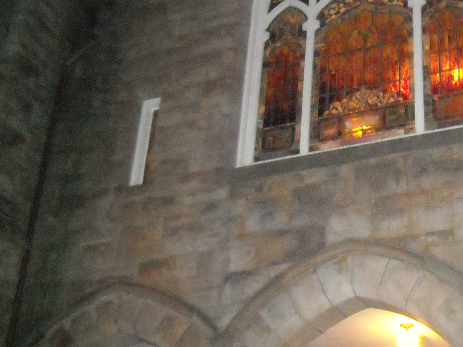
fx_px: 856
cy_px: 153
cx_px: 375
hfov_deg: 29.5
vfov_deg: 22.9
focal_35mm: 64
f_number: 2.8
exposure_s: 1/60
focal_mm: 5.7
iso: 1600
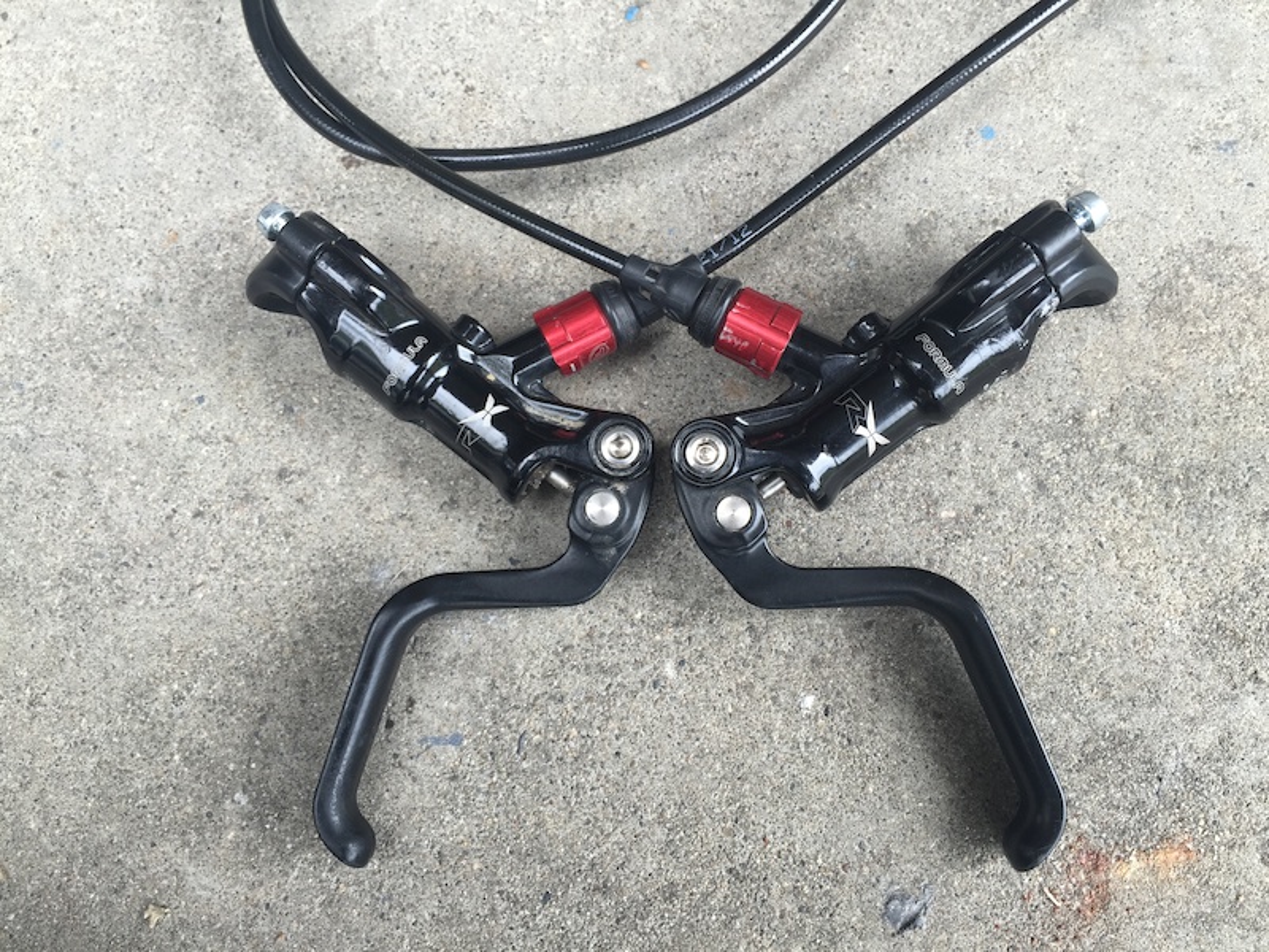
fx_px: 1063
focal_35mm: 29
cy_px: 476
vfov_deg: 48.2
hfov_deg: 61.7
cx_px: 634
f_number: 2.2
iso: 32
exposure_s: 1/125
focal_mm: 4.15
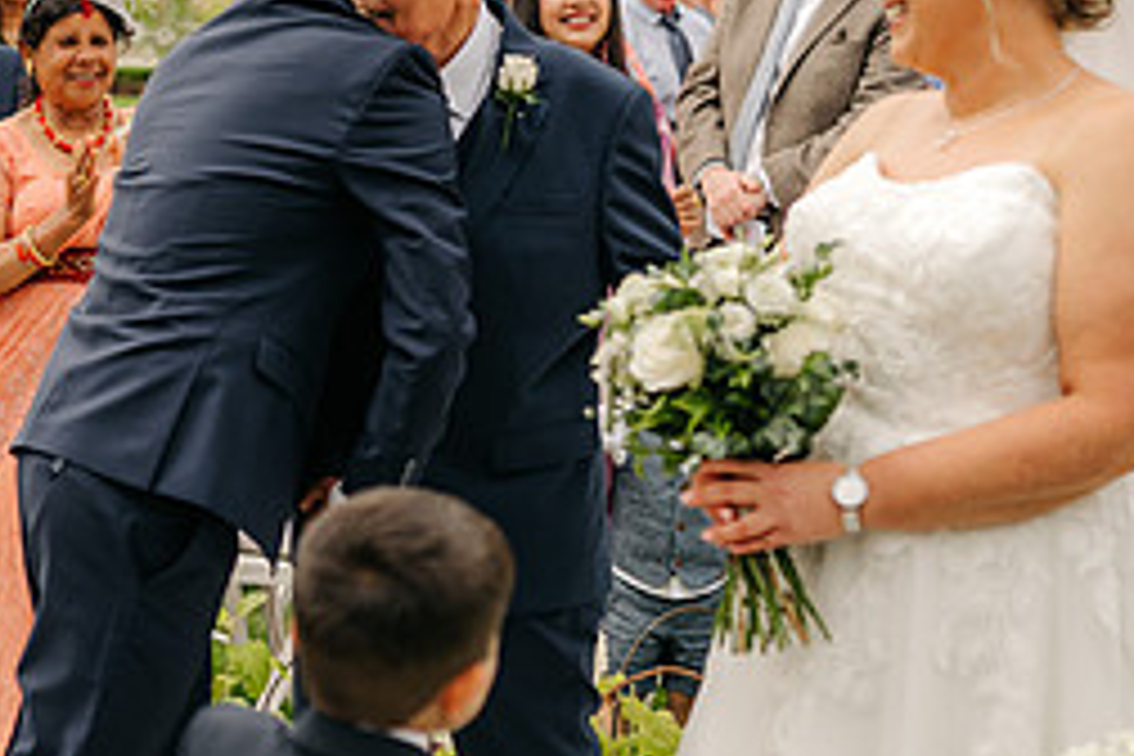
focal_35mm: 84
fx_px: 2646
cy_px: 178
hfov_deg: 23.8
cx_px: 230
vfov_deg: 16.2
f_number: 2
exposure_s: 1/2000
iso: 100
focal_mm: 35
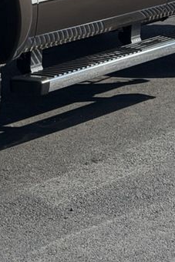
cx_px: -56
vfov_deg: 10.8
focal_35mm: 188
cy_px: -45
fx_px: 1369
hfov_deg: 7.2
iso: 64
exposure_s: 1/4098
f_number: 1.78
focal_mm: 6.76
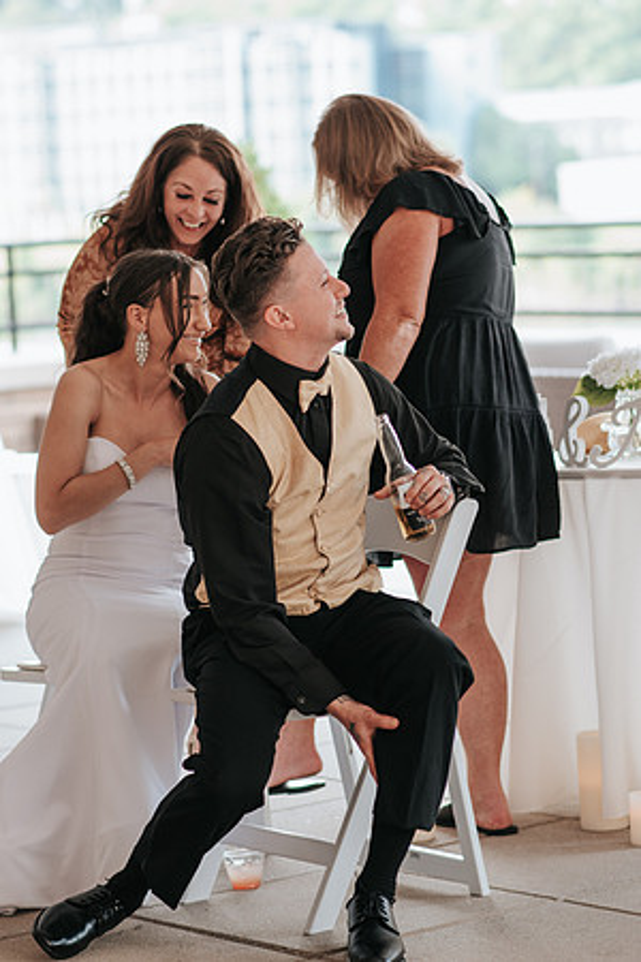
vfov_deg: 16.1
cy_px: 481
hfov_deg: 10.8
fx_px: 3405
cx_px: 320
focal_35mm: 128
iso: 400
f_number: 2.5
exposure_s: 1/160
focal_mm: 85
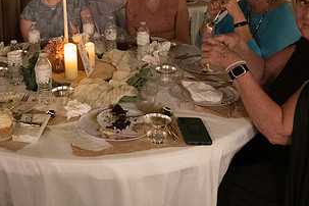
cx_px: 66
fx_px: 395
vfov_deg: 28.1
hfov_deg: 41.1
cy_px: 21
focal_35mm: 46
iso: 6400
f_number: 6.3
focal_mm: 24
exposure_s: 1/40
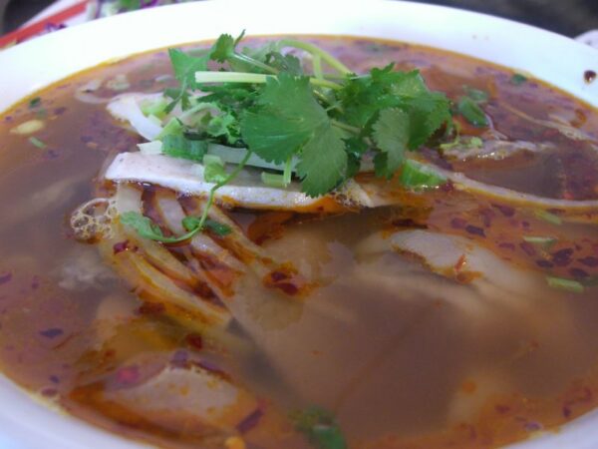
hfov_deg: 49.0
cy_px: 224
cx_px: 299
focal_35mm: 38
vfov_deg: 37.7
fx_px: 656
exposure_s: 1/10
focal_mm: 7.9
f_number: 2.8
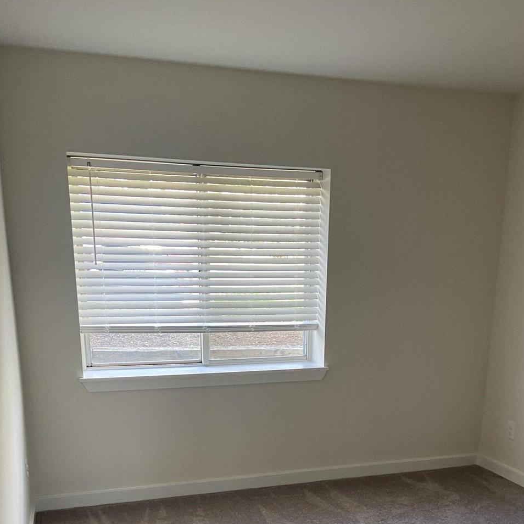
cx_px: 259
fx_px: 634
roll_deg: -2.1
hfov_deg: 44.9
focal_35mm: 37
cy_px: 415
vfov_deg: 43.0
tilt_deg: -13.4
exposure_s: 1/60
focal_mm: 4.25
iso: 125
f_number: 1.8
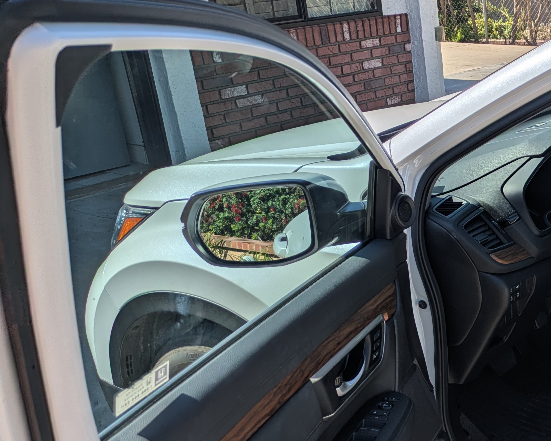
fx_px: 832
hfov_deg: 33.4
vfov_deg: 29.0
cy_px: 356
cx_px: 554
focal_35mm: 51
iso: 49
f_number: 1.89
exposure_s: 1/3745
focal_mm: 5.43
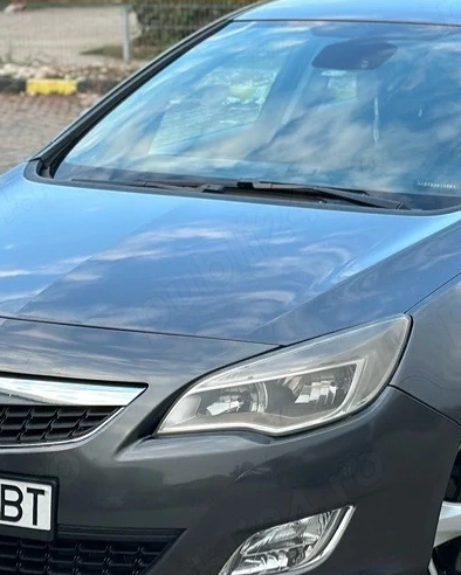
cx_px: 336
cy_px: 286
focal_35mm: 127
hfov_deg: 12.1
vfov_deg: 15.1
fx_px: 2165
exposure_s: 1/205
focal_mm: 6.86
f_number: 1.78
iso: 80
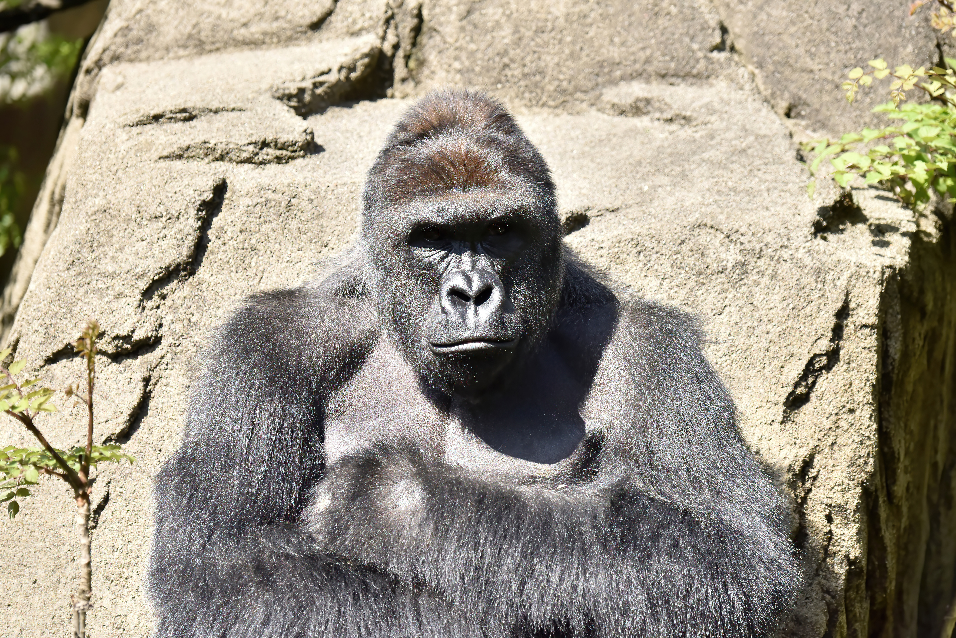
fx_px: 6906
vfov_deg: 5.3
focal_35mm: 260
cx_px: 478
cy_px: 319
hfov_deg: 7.9
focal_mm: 260
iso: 800
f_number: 5.6
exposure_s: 1/2500
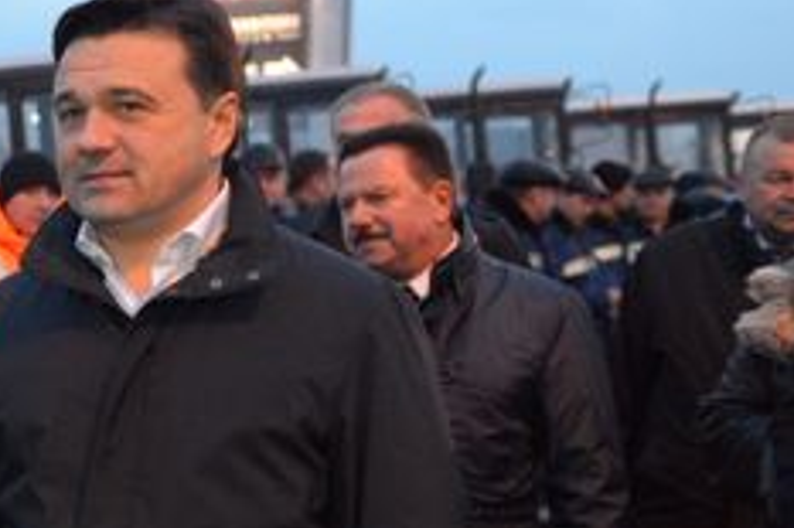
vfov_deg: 16.1
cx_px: -378
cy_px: 446
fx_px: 1851
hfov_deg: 20.8
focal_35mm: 84
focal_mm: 28
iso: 5000
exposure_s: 1/320
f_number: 3.2
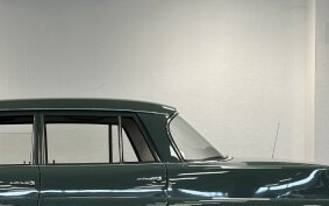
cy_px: 222
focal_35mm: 115
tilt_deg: -3.7
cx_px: 38
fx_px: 1031
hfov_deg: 17.9
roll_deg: +1.0
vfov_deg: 11.2
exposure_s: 1/50
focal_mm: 6.86
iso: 80
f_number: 1.78
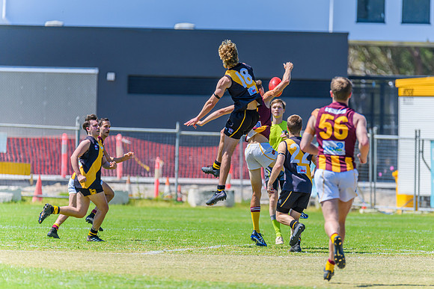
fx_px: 6300
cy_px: 125
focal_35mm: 522
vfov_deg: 2.6
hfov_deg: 3.9
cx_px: 246
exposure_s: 1/2500
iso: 800
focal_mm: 460
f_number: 6.3
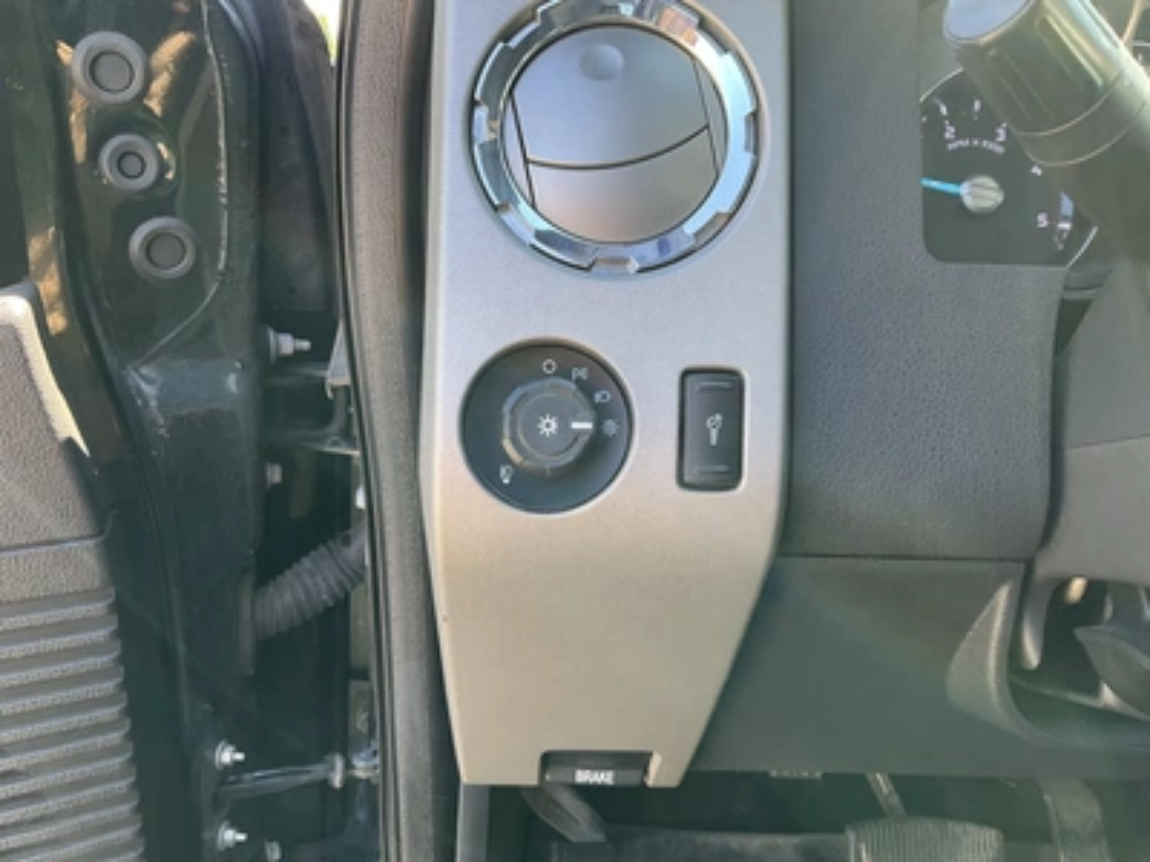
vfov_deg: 48.2
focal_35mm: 29
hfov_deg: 61.7
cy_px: 431
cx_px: 575
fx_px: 963
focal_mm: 3
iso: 50
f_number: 1.8
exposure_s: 1/122
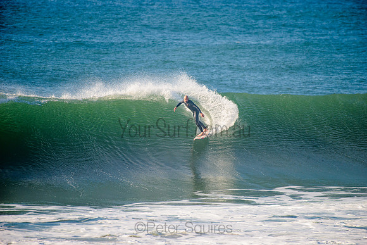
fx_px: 5099
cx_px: 184
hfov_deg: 4.1
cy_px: 122
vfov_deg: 2.8
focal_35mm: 500
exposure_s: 1/1600
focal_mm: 500
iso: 250
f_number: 5.6
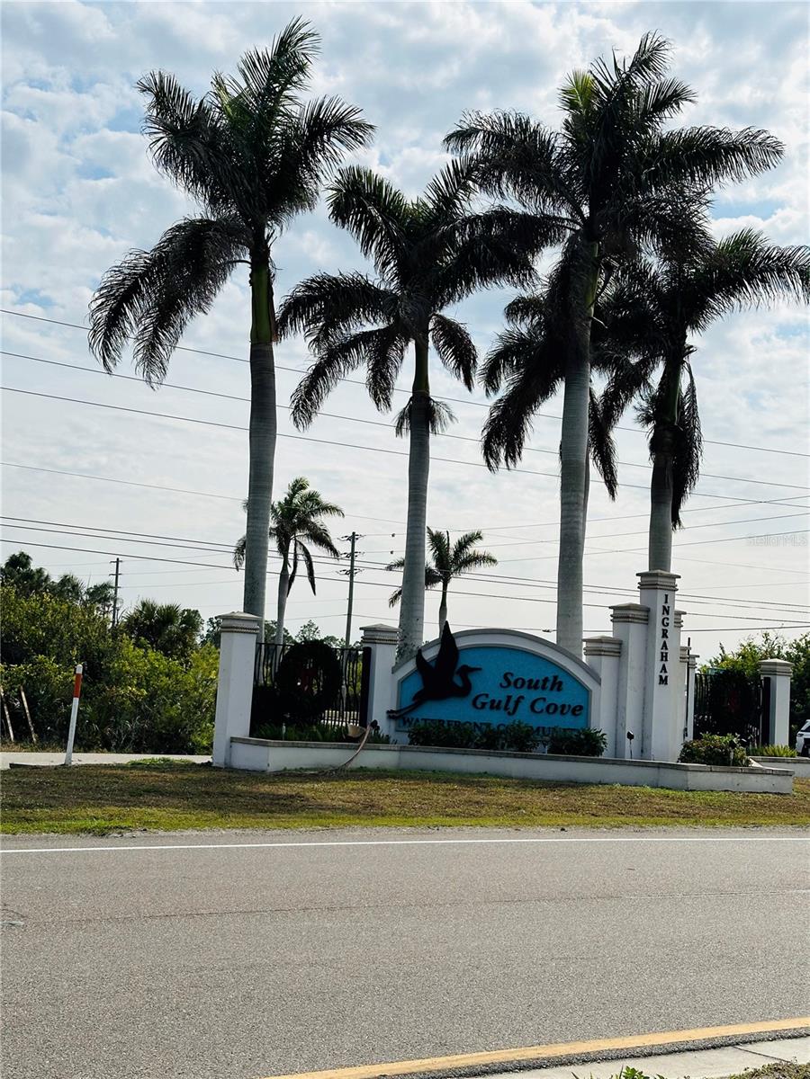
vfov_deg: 39.7
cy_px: 540
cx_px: 405
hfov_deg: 30.3
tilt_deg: +6.5
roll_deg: -4.0
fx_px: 1498
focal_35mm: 48
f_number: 1.78
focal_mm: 6.86
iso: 64
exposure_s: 1/8929
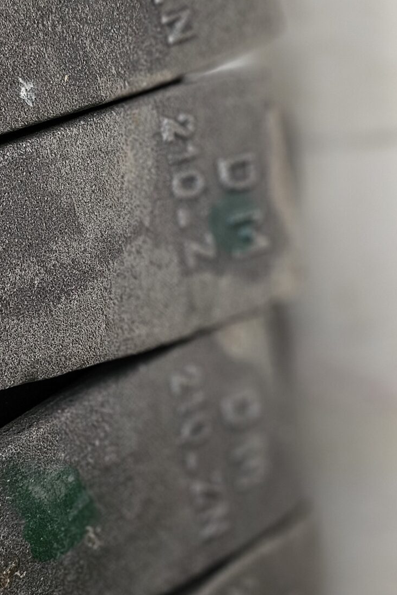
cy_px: 295
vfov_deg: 35.6
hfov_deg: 24.0
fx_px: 927
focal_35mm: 56
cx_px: 121
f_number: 1.7
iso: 640
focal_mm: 6.3
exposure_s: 1/100
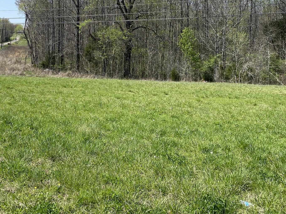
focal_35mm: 46
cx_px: 104
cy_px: 30
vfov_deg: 30.4
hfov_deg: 40.9
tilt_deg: +7.0
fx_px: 380
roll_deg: -1.8
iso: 32
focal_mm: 4.25
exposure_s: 1/2967
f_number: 1.8
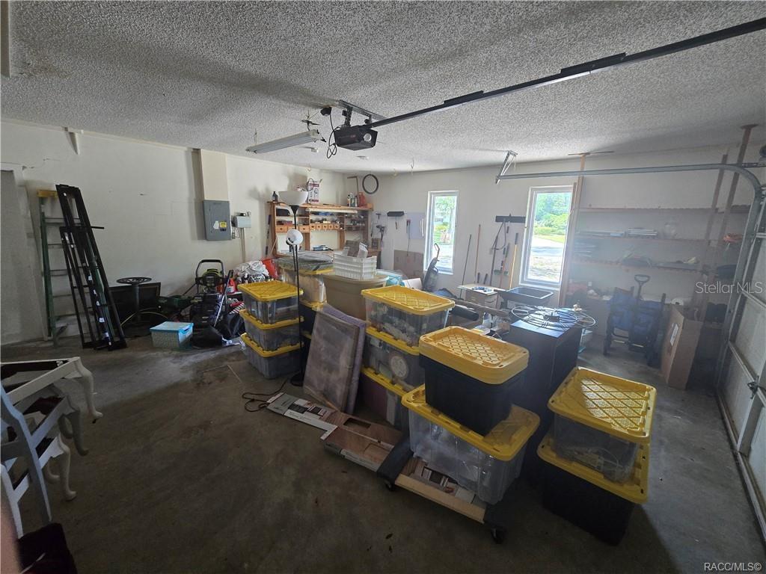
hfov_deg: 106.2
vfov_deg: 89.9
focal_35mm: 13
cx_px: 383
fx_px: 288
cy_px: 287
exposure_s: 1/60
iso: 320
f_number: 2.2
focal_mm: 2.2
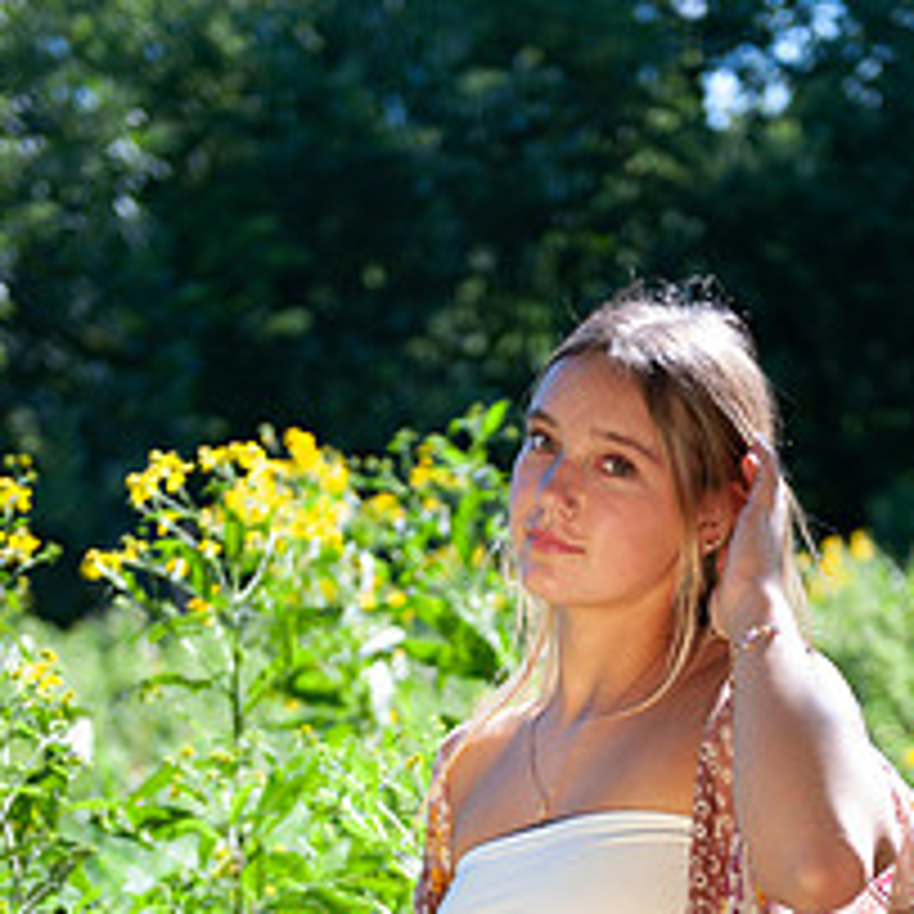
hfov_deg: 18.5
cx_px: 574
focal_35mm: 94
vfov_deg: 18.2
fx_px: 2808
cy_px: 833
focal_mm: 50
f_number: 2.8
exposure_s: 1/640
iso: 100
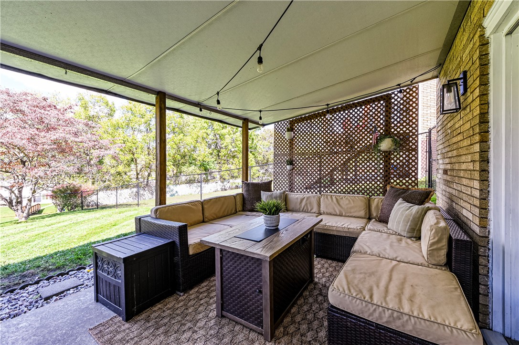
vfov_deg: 81.1
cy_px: 172
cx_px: 260
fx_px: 202
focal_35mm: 14
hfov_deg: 104.3
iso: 250
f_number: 8
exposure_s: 1/80
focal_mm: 14
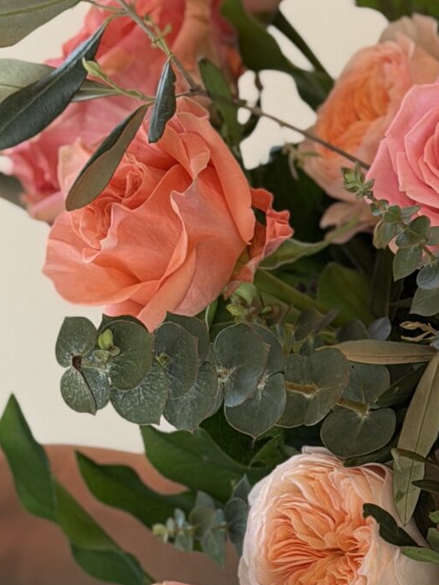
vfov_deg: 11.0
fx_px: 3025
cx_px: 744
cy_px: 489
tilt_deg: -9.0
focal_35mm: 179
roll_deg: +1.5
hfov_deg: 8.1
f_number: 1.78
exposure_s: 1/121
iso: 100
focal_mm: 6.76
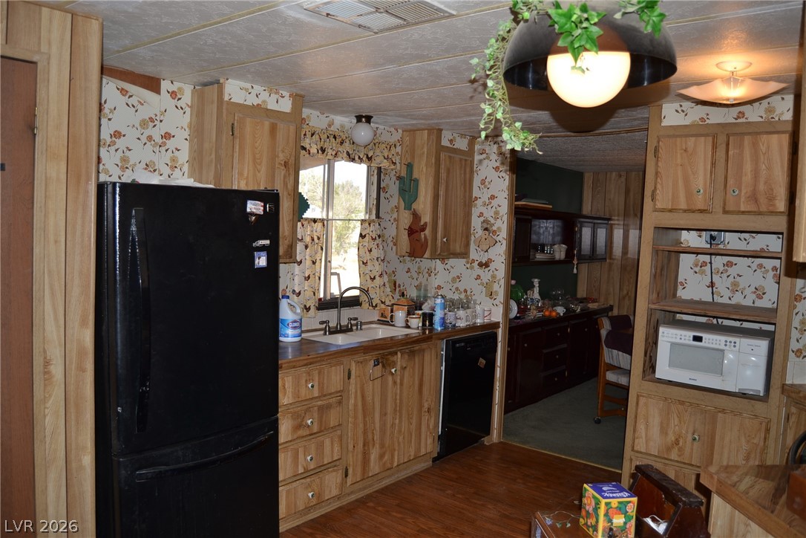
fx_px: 604
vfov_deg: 47.9
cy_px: 269
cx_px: 403
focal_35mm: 27
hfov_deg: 67.4
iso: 100
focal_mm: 18
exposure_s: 1/200
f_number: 3.5
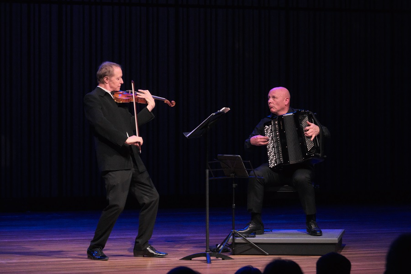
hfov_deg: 16.4
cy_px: 137
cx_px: 206
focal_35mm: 125
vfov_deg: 11.0
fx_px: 1427
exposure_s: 1/100
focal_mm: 83.3
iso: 8000
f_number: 7.1
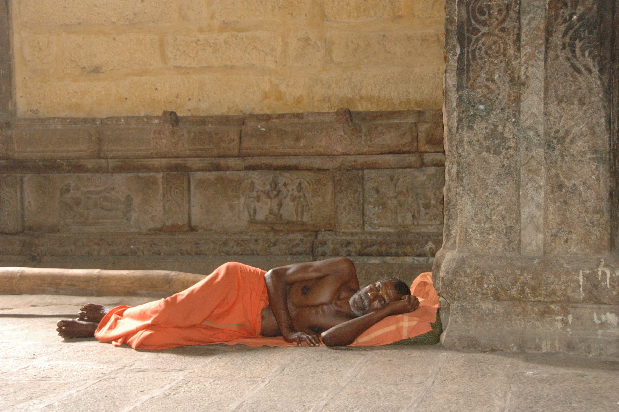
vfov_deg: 19.7
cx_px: 310
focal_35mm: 69
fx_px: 1185
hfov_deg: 29.3
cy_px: 206
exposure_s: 1/60
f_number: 4.8
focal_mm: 46
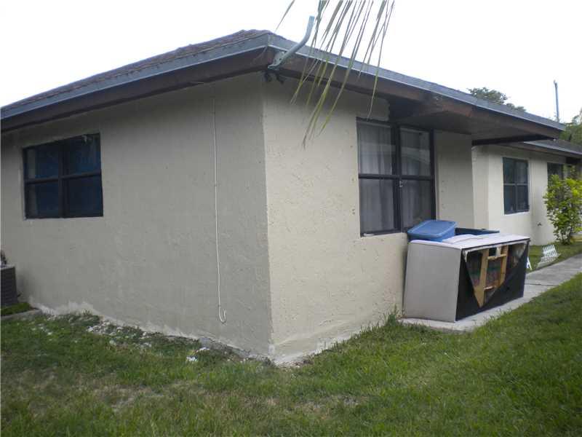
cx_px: 291
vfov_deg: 40.7
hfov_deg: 52.6
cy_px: 218
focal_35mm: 35
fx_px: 588
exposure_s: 1/288
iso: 113
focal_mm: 6.3
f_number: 4.6
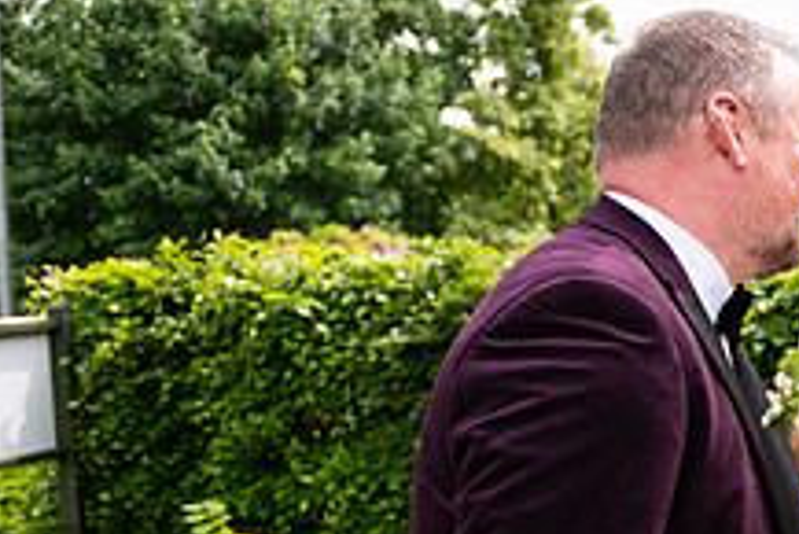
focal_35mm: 64
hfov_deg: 26.6
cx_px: 1035
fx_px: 1421
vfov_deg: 21.0
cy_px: 436
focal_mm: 24
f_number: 3.5
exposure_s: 1/2000
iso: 250
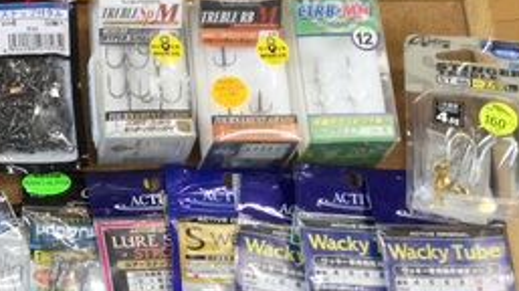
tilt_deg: -74.9
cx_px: -42
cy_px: 430
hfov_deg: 25.1
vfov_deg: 14.3
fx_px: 1086
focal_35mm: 79
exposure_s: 1/30
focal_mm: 3.3
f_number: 2.4
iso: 25
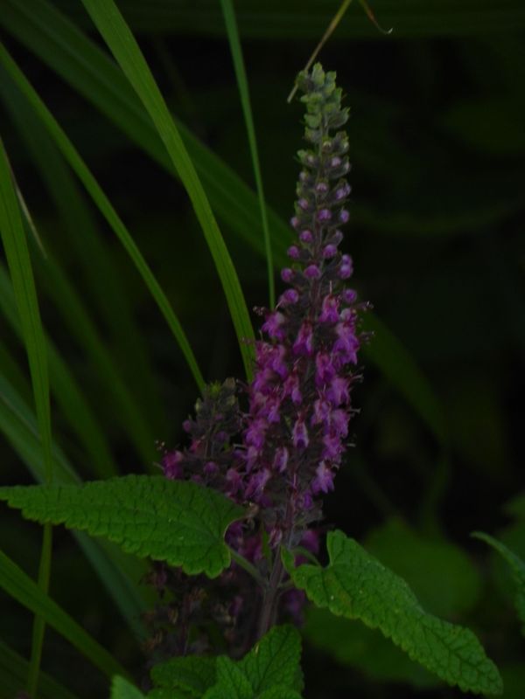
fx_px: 12234
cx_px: 262
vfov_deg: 3.3
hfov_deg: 2.5
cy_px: 350
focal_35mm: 605
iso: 160
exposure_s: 1/20
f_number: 5
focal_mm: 107.6
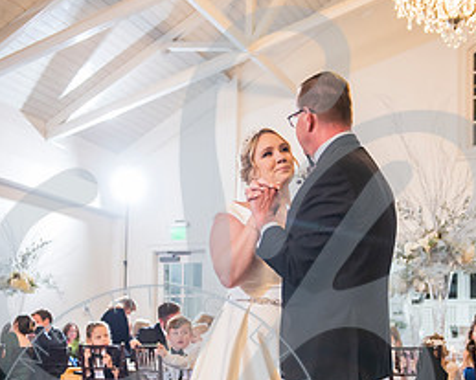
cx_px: 241
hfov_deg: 33.0
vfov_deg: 26.1
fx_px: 803
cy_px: 316
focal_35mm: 57
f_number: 2.8
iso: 1600
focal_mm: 35
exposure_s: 1/125
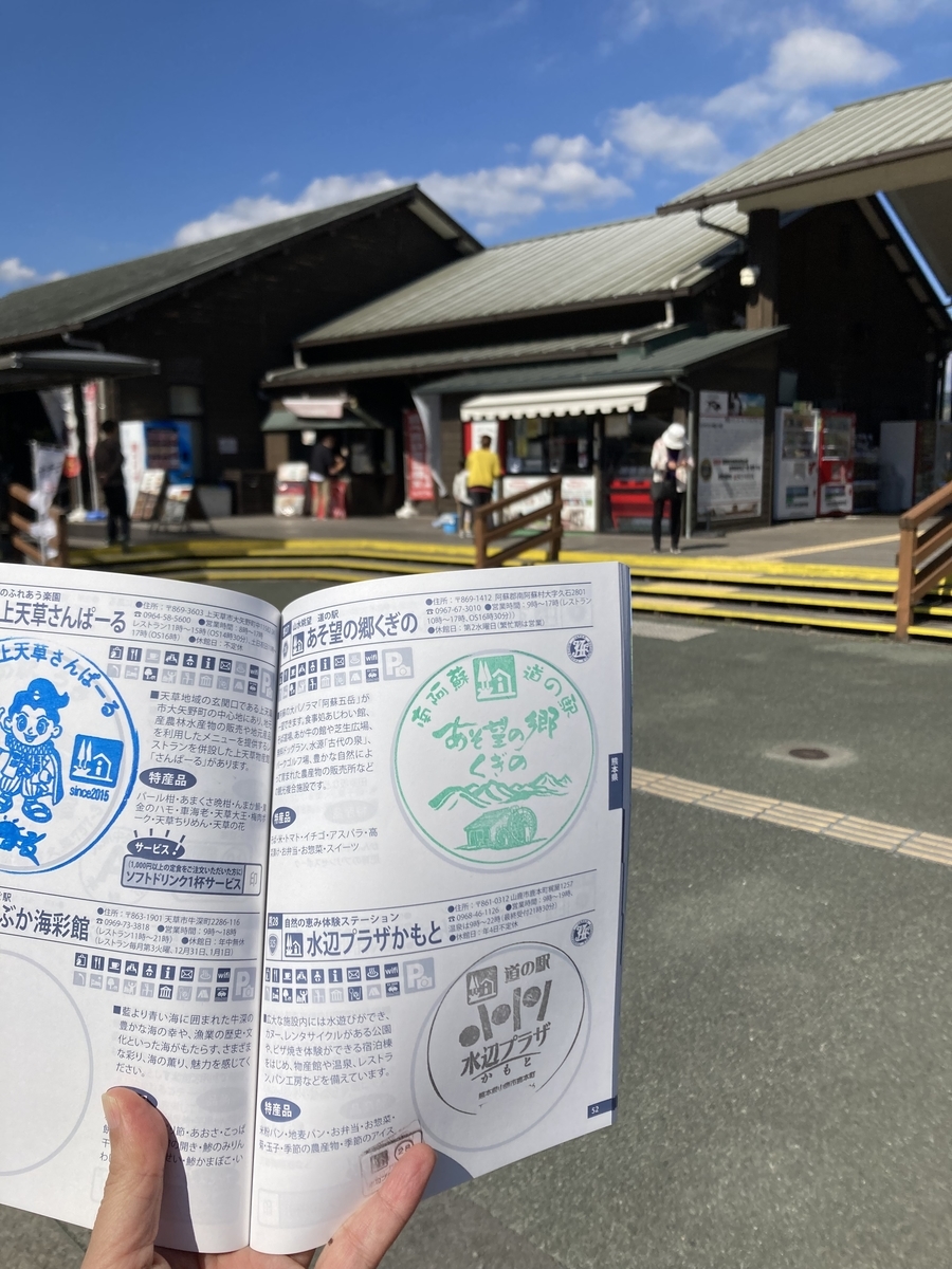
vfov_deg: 63.4
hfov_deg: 49.7
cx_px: 476
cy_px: 634
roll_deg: +1.1
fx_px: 1027
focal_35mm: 28
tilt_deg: -9.3
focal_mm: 3.99
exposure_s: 1/5405
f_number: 1.8
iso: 25
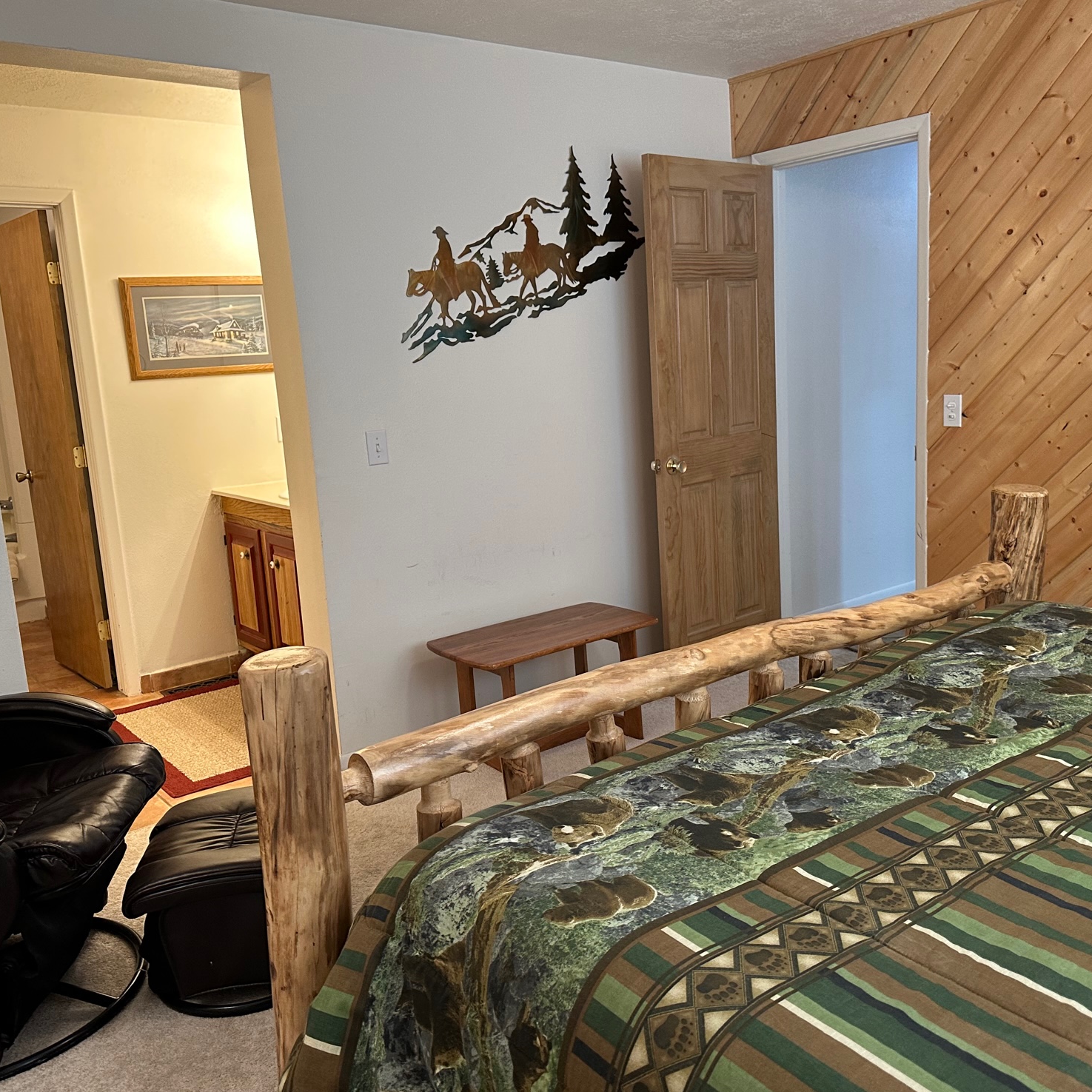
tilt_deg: -12.0
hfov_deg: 55.5
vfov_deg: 55.6
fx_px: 1035
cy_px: 535
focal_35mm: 29
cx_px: 600
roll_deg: +3.9
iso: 320
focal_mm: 6.86
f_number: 1.78
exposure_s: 1/60
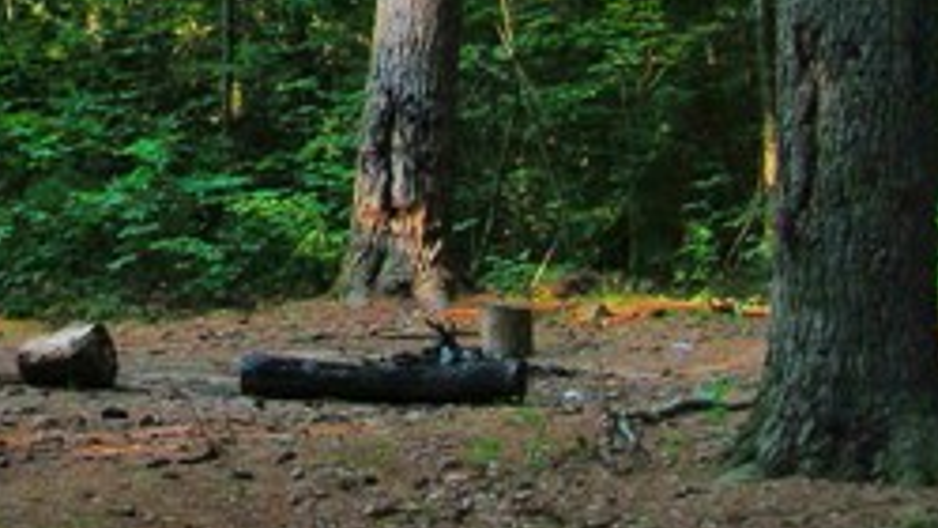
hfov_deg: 19.1
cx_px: 173
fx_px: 2760
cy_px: -628
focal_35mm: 111
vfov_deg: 9.9
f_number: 3.2
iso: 50
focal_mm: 6.3
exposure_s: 1/28.1
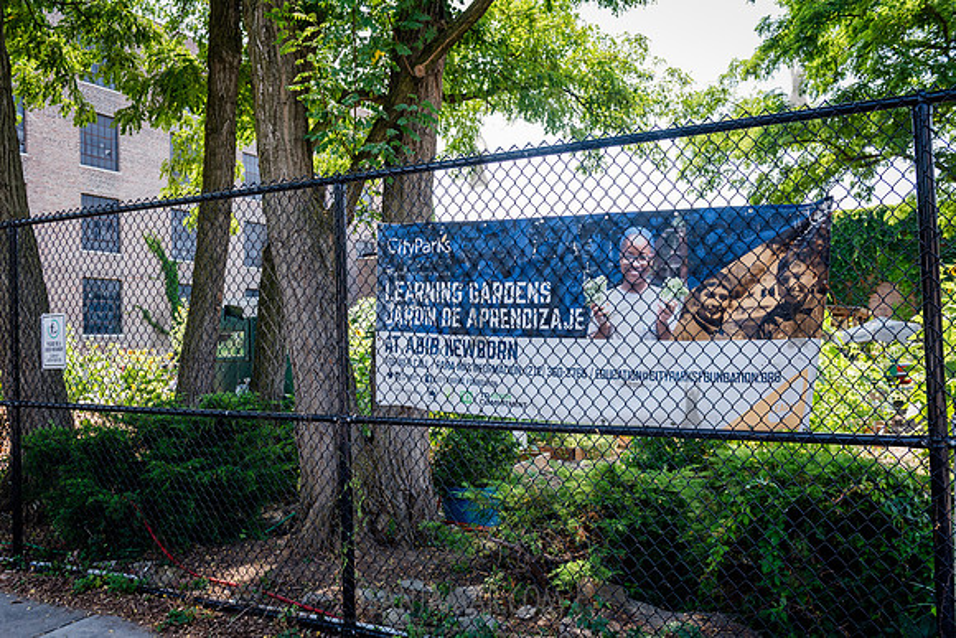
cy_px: 319
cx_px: 478
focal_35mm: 31
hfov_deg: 60.3
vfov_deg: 42.3
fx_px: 823
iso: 500
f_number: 4
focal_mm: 31
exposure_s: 1/400
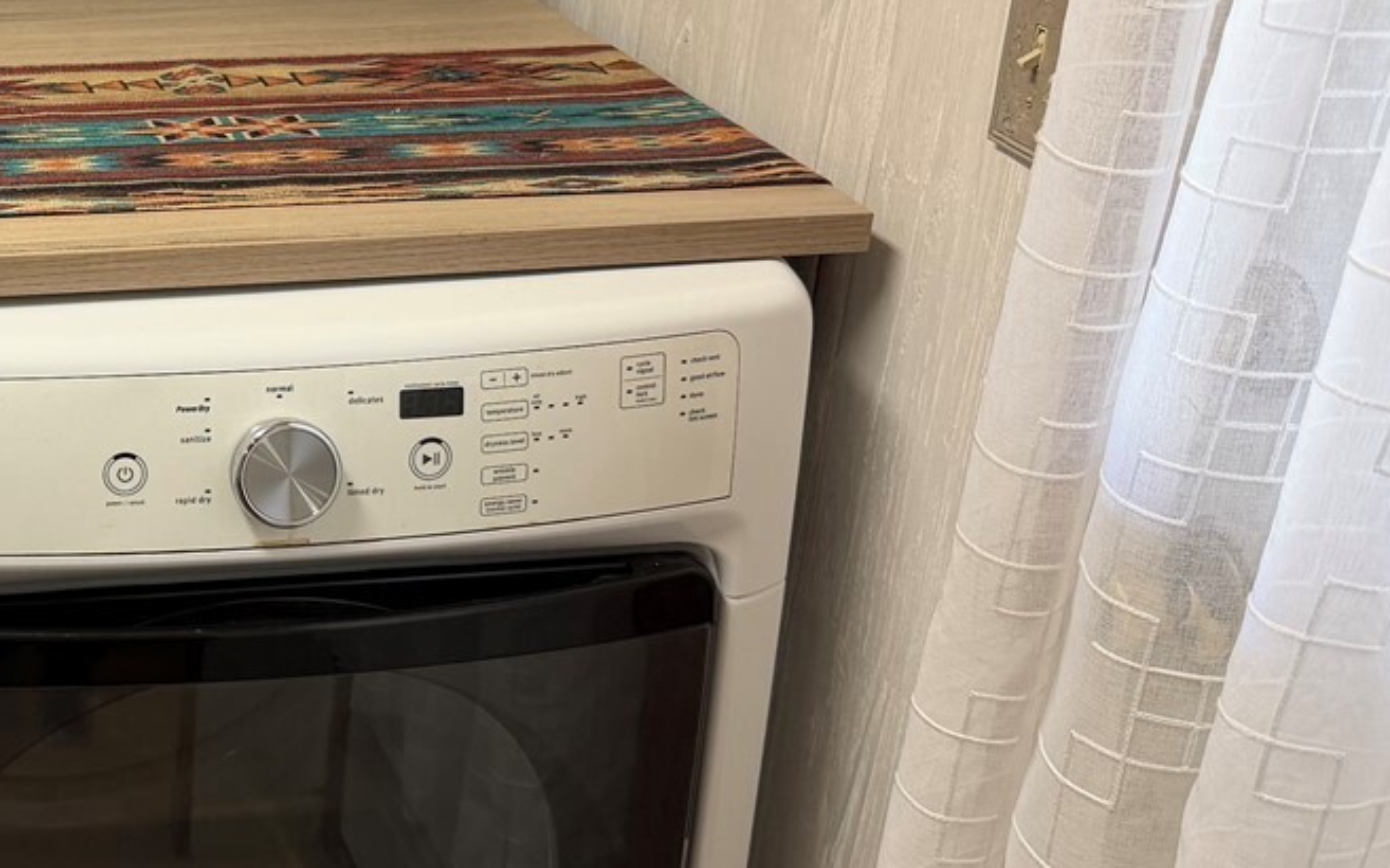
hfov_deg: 30.1
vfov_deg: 20.9
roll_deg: +0.8
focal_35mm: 62
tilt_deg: -24.8
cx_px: -87
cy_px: 411
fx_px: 2348
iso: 125
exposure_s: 1/60
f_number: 1.78
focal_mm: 6.76
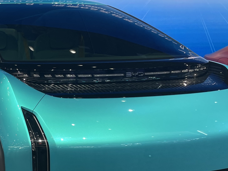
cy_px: 84
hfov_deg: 25.7
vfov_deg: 20.4
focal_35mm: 72
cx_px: 0
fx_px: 474
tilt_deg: -5.1
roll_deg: +1.7
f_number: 1.6
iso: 50
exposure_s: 1/120
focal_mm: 4.2
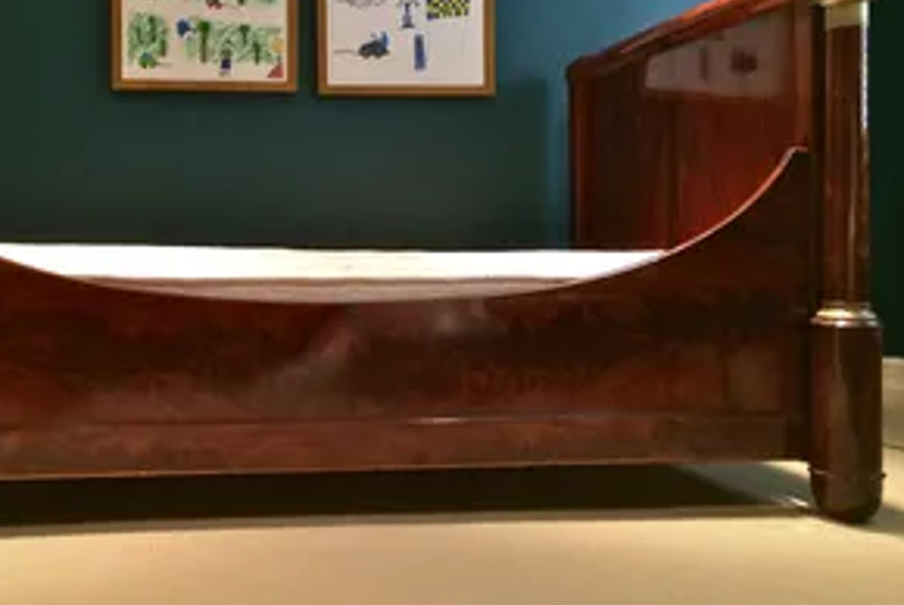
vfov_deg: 31.2
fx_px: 1081
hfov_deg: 44.8
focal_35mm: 43
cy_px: 246
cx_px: 309
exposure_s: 1/24
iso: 320
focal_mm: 4.12
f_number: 2.2
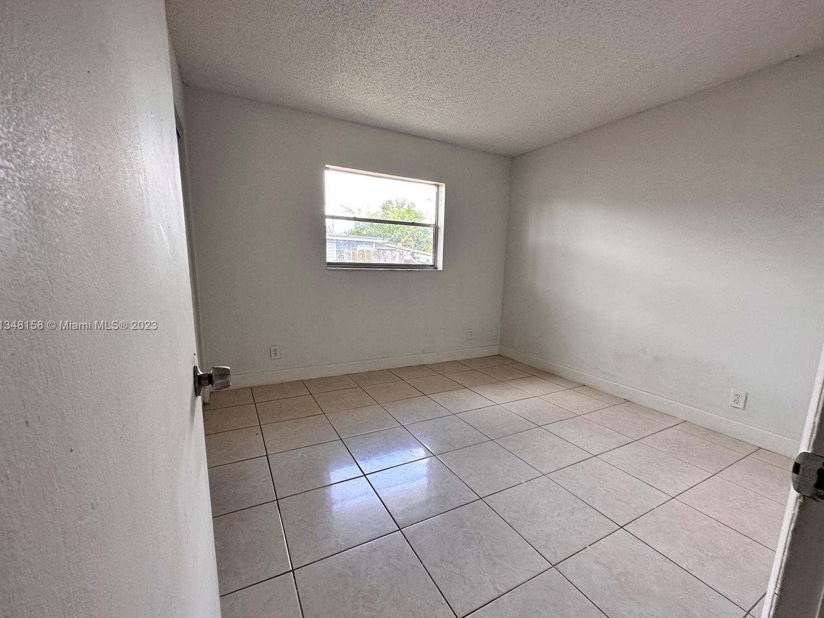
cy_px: 326
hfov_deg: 98.1
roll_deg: -1.6
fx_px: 357
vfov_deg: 81.7
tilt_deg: -10.7
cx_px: 422
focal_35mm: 15
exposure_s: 1/120
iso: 125
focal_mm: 2.22
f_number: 2.2
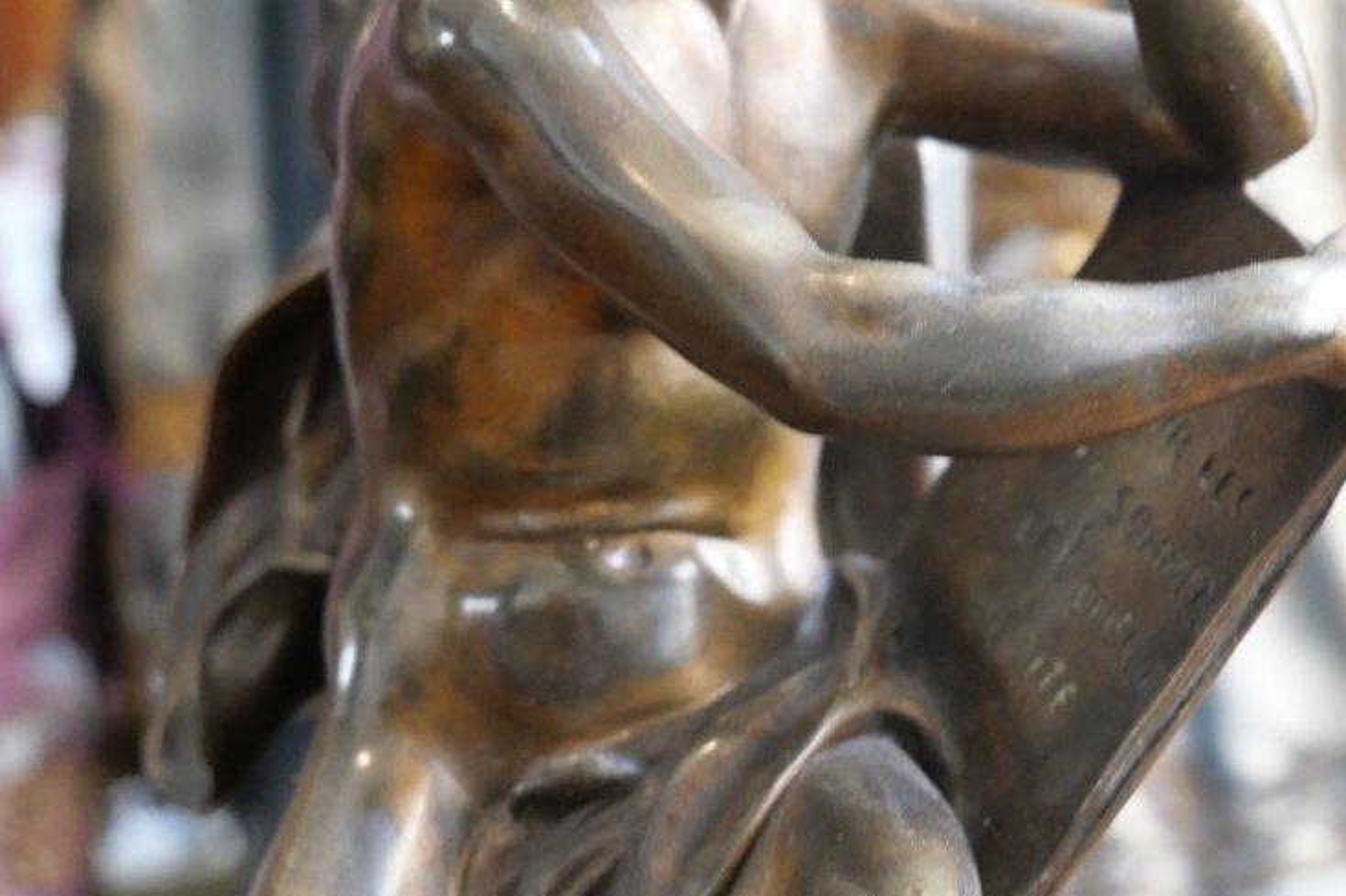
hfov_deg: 23.9
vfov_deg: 16.1
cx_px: 767
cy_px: 410
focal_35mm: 85
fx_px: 3177
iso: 3200
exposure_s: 1/60
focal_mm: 25
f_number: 4.5
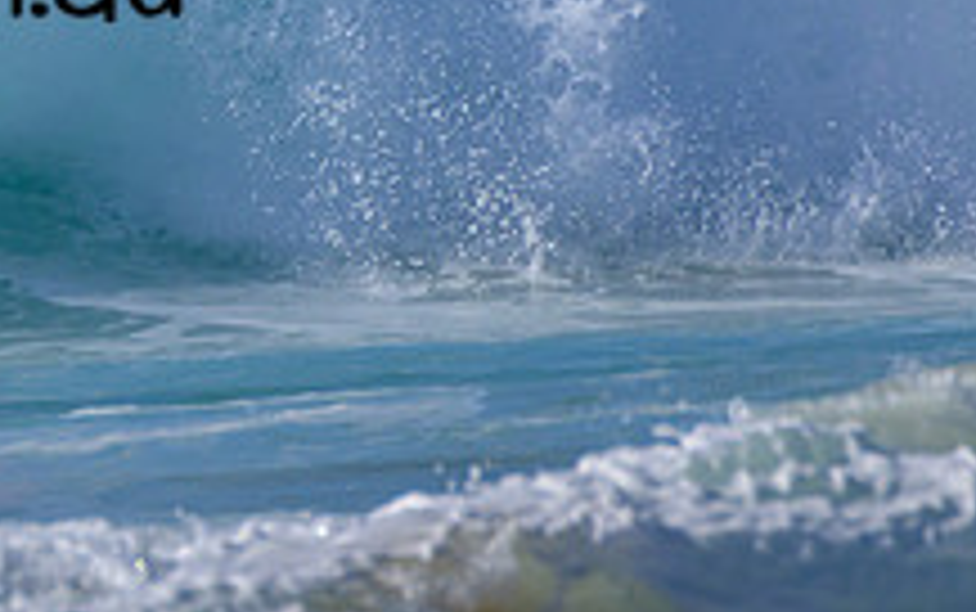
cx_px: -292
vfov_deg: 0.5
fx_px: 72433
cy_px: -88
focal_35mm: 2721
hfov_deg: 0.8
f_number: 11
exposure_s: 1/2000
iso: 800
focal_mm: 1000
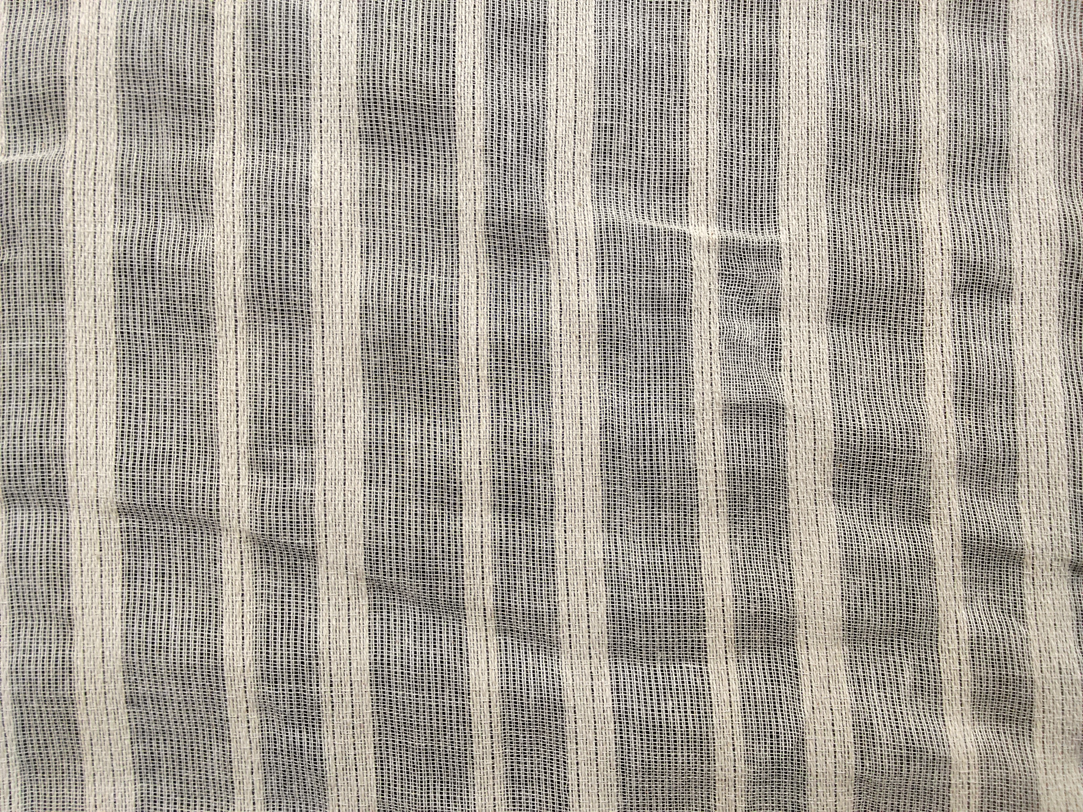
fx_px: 813
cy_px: 406
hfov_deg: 67.3
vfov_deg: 53.1
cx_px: 542
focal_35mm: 26
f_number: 2
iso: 125
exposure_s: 1/100
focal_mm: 2.78
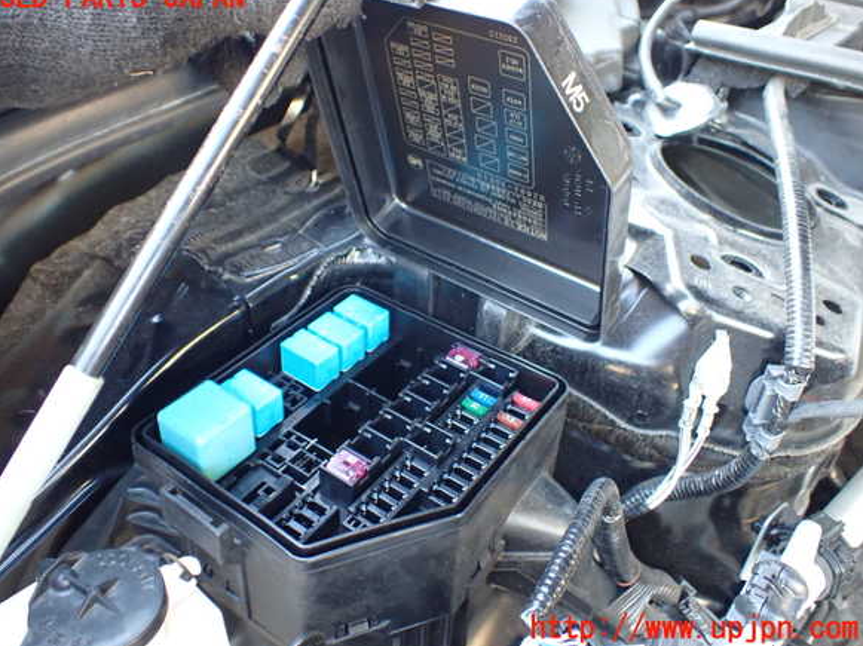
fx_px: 772
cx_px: 420
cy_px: 313
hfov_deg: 58.4
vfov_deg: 45.4
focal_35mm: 31
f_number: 2.3
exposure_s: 1/100
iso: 800
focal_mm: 5.4
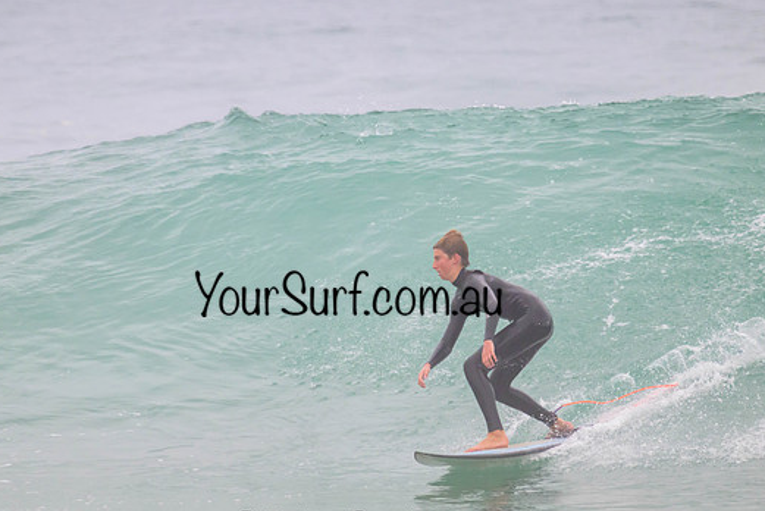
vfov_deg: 1.3
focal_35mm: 1050
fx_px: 22324
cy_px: 230
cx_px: 393
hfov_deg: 2.0
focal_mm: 800
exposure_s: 1/2000
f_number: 11
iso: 1400
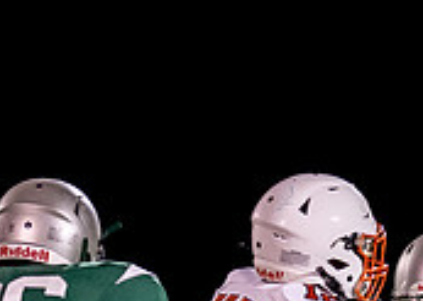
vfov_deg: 1.6
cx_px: 377
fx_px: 11059
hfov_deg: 2.2
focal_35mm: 922
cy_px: 407
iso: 1600
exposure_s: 1/1250
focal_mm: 135
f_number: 1.8
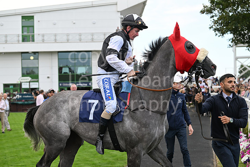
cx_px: 125
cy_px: 84
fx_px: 486
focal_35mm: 70
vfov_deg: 19.5
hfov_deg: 28.8
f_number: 4.5
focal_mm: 70
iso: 800
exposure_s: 1/1600
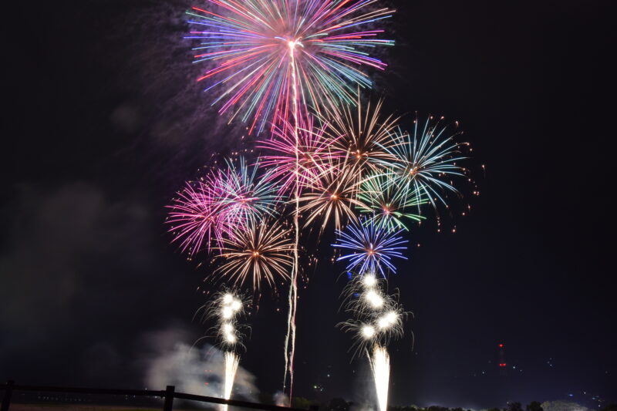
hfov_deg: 61.9
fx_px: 514
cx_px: 308
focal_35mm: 30
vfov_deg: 43.6
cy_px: 206
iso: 100
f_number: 11
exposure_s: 7.2
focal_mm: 20
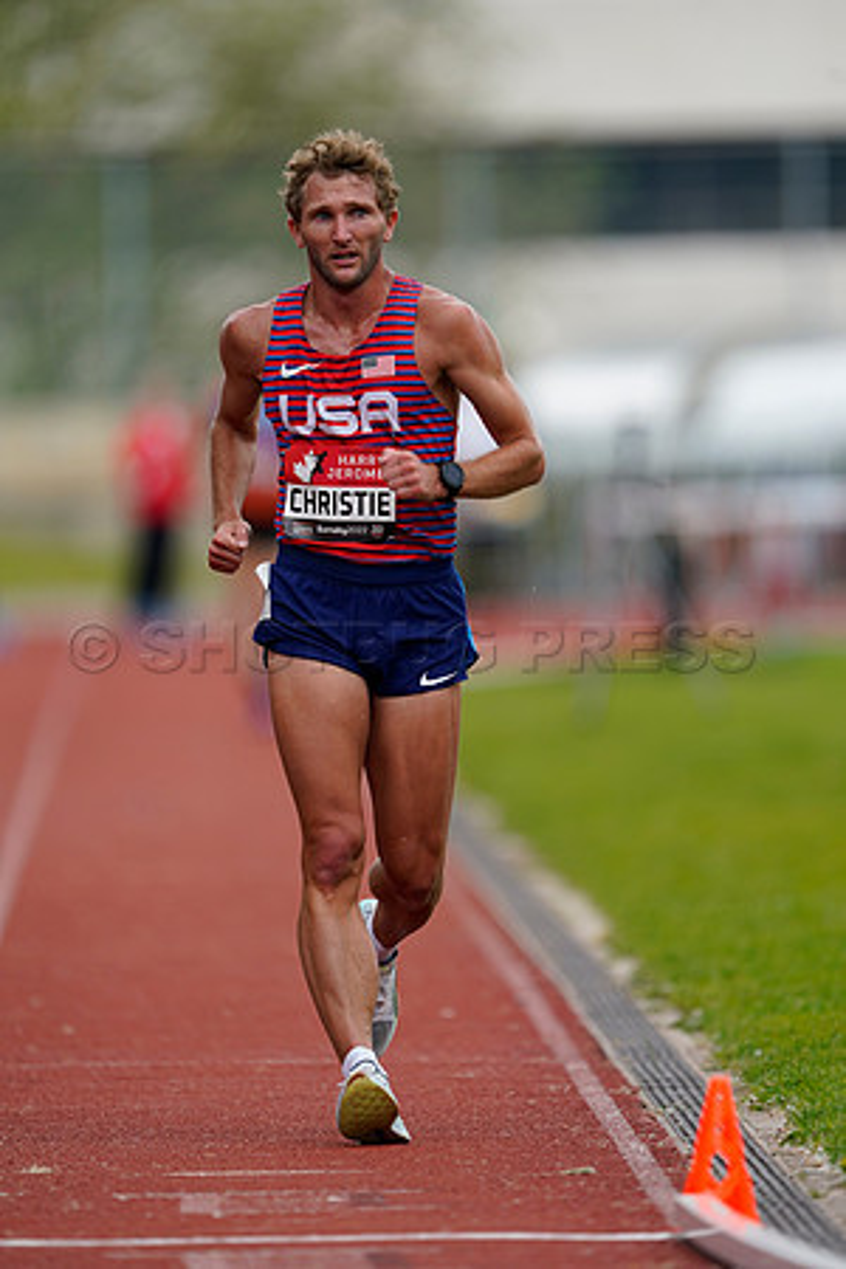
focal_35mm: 600
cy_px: 634
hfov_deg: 2.3
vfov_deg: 3.4
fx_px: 21148
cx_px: 423
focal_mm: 600
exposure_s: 1/640
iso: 320
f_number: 4
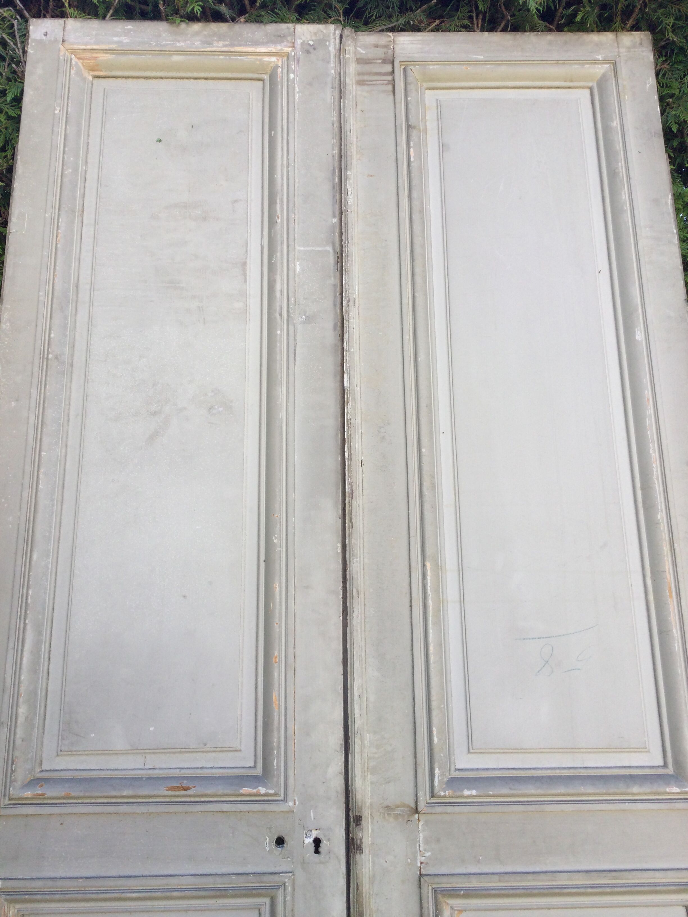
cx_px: 344
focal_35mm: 31
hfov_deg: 45.4
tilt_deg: +2.7
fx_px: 822
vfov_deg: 58.4
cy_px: 458
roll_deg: -0.6
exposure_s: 1/219
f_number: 2.4
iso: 25
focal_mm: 3.3
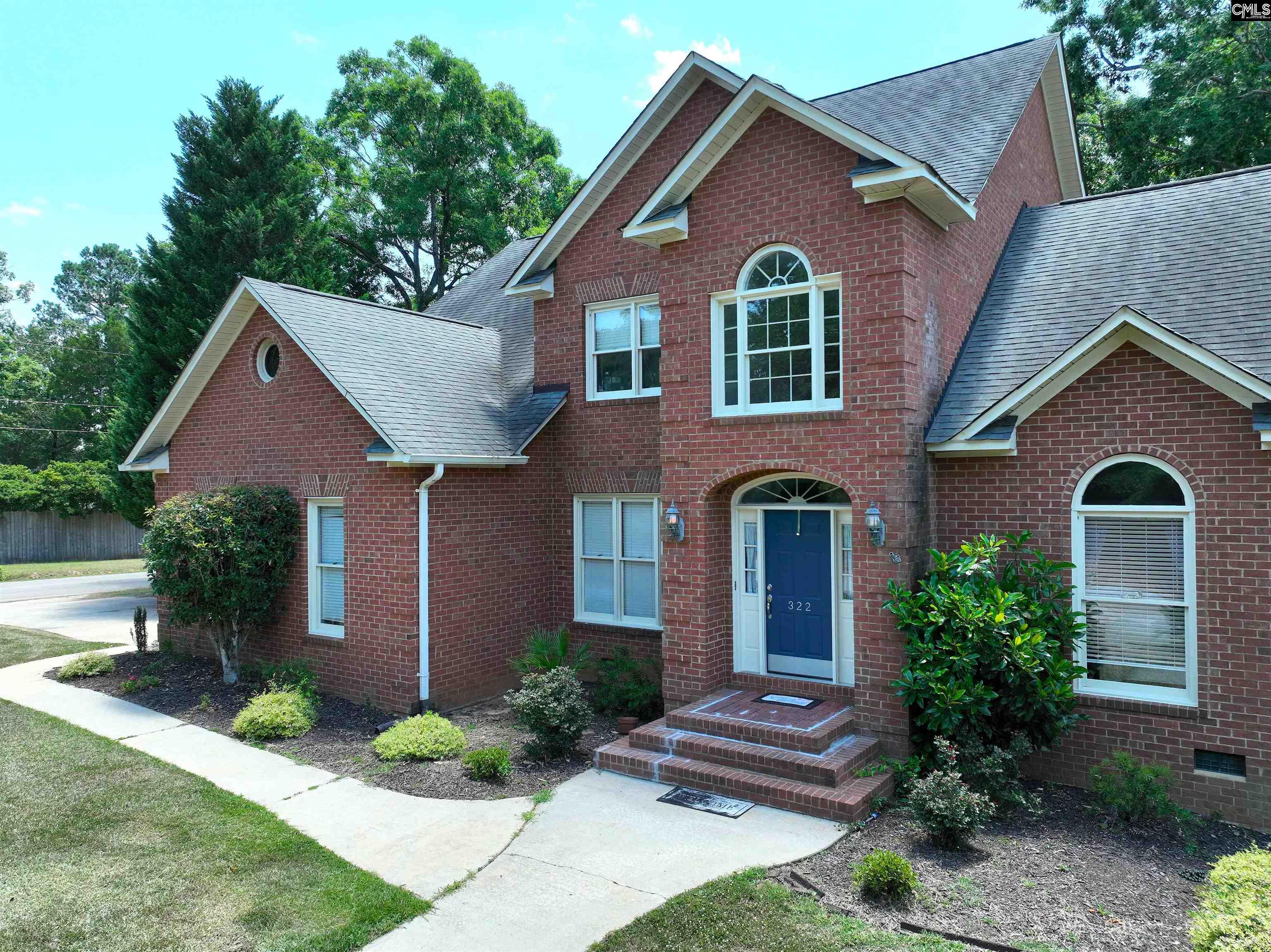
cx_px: 636
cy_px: 476
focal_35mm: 24
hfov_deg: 71.6
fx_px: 881
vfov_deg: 56.8
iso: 320
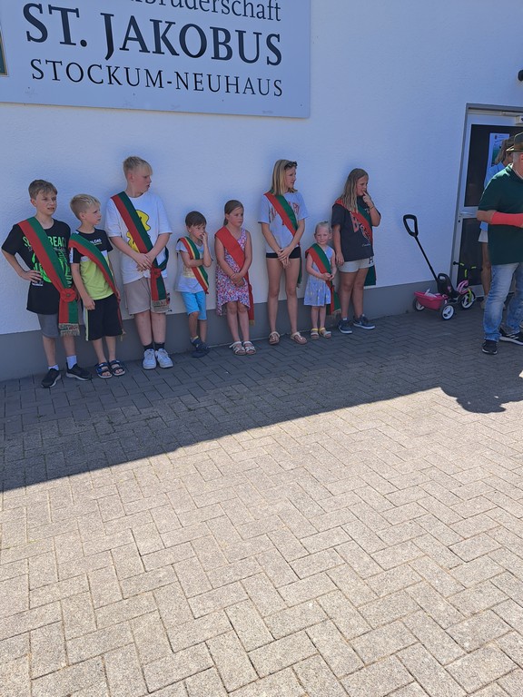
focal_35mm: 24
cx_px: 262
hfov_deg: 56.8
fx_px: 483
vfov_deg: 71.6
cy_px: 348
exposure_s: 1/497
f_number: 1.8
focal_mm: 5.23
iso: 50
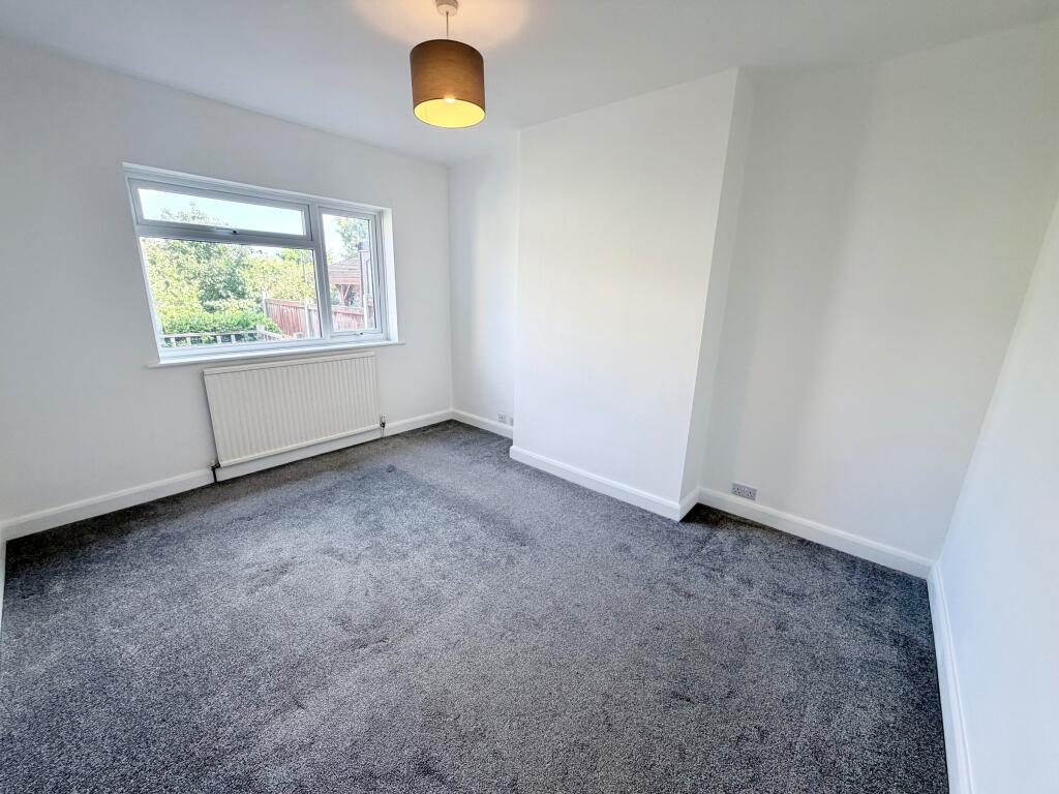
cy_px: 397
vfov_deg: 85.7
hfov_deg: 102.1
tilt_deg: -14.4
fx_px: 428
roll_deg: -1.4
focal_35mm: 14
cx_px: 530
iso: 100
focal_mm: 2.22
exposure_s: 1/121
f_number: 2.2
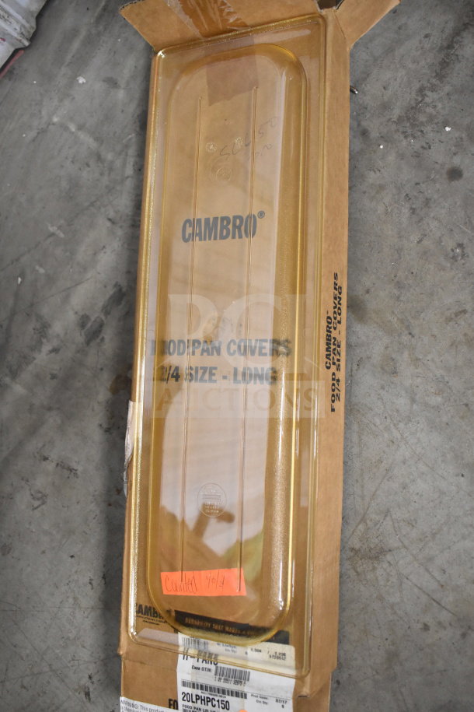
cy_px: 356
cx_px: 237
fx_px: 622
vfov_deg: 59.5
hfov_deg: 41.7
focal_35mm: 32
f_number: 3.8
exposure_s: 1/30
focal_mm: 21
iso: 3200
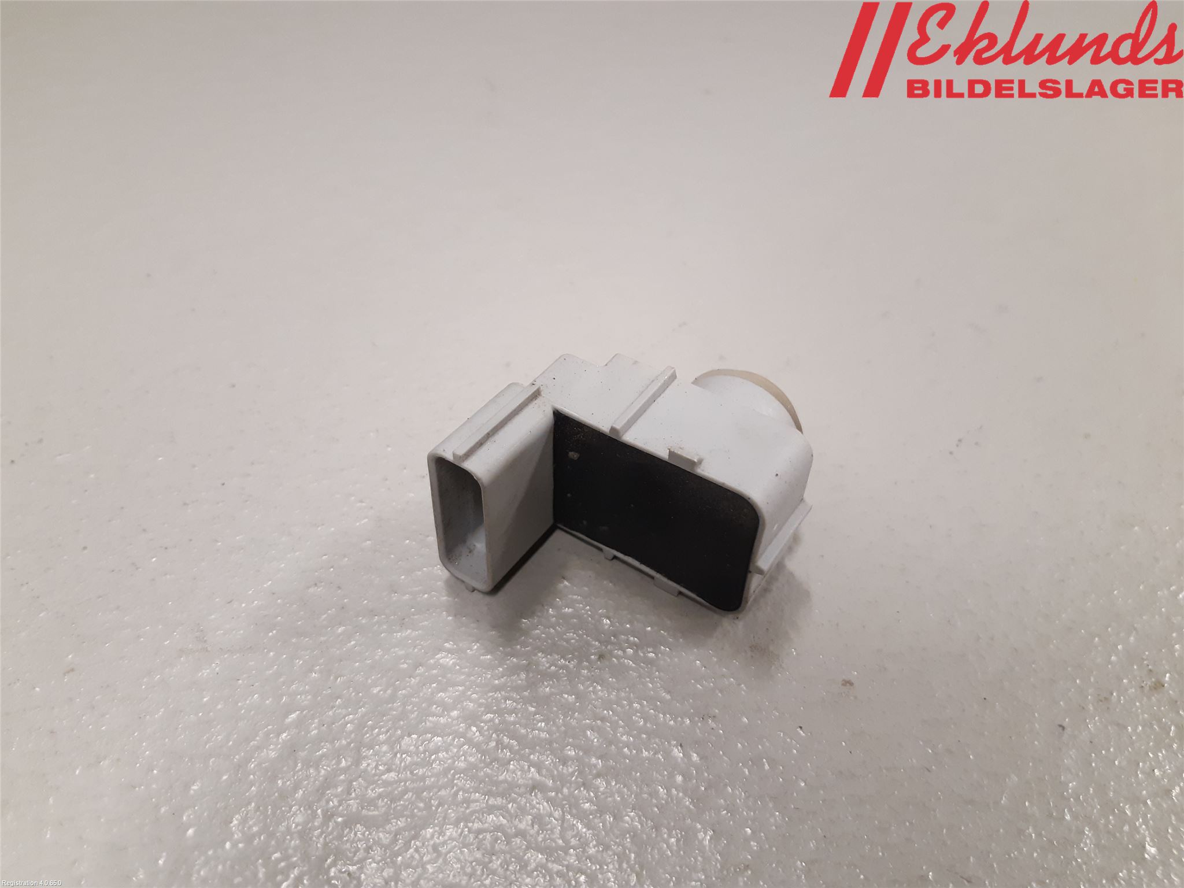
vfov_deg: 53.1
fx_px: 889
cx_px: 592
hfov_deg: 67.3
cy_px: 444
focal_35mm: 26
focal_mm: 3.93
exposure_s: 1/50
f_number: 1.7
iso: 200
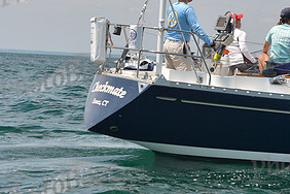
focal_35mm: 144
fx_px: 1160
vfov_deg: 9.5
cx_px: 198
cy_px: 114
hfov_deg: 14.2
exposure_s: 1/800
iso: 400
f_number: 5
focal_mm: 70
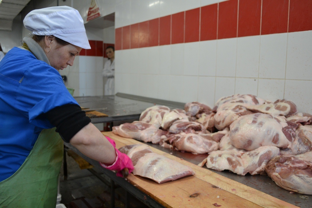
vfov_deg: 43.6
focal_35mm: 30
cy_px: 104
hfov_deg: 61.9
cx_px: 156
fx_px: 260
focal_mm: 20
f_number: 3.8
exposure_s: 1/40
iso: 400
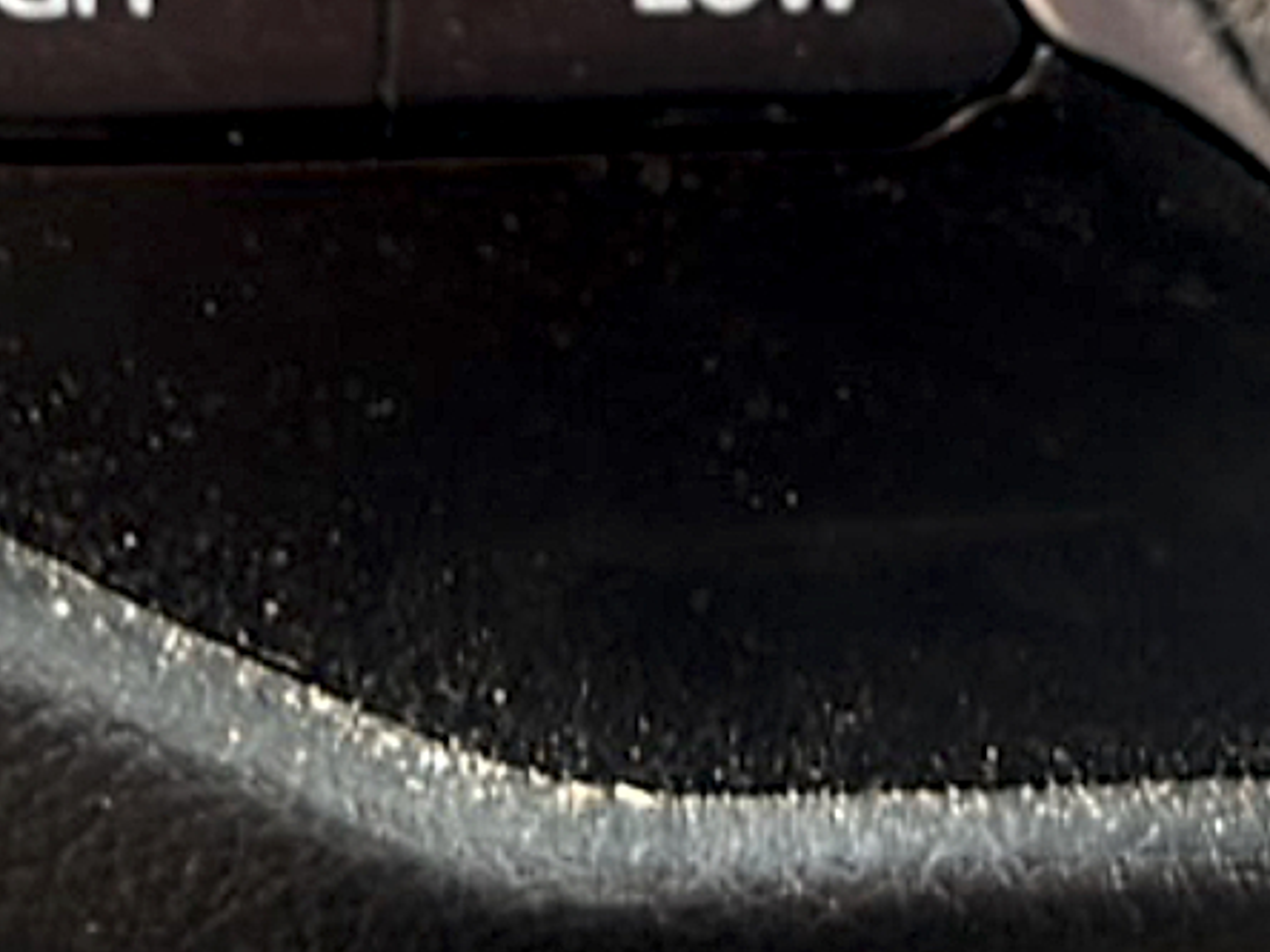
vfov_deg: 14.5
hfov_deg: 21.7
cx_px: 795
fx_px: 3302
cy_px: -746
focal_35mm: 90
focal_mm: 6.86
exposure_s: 1/100
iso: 100
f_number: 1.78
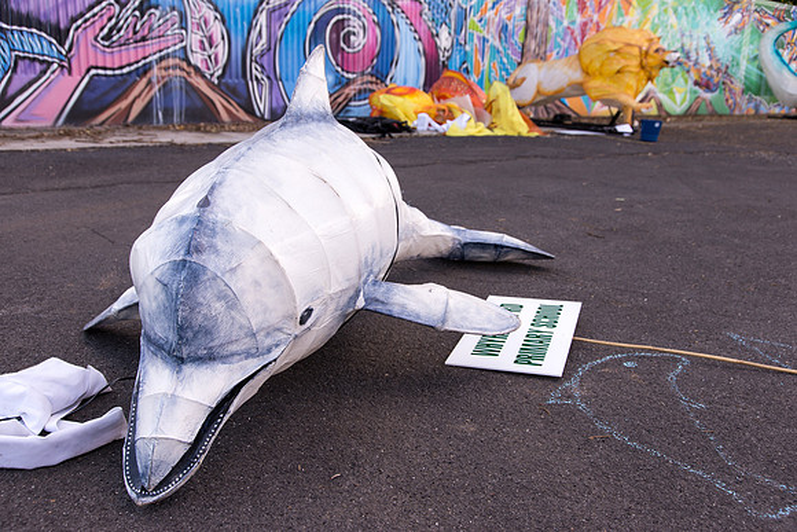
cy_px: 266
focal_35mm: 35
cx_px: 398
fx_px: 775
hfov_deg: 54.4
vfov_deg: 37.9
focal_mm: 35
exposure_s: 1/200
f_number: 5.6
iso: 125
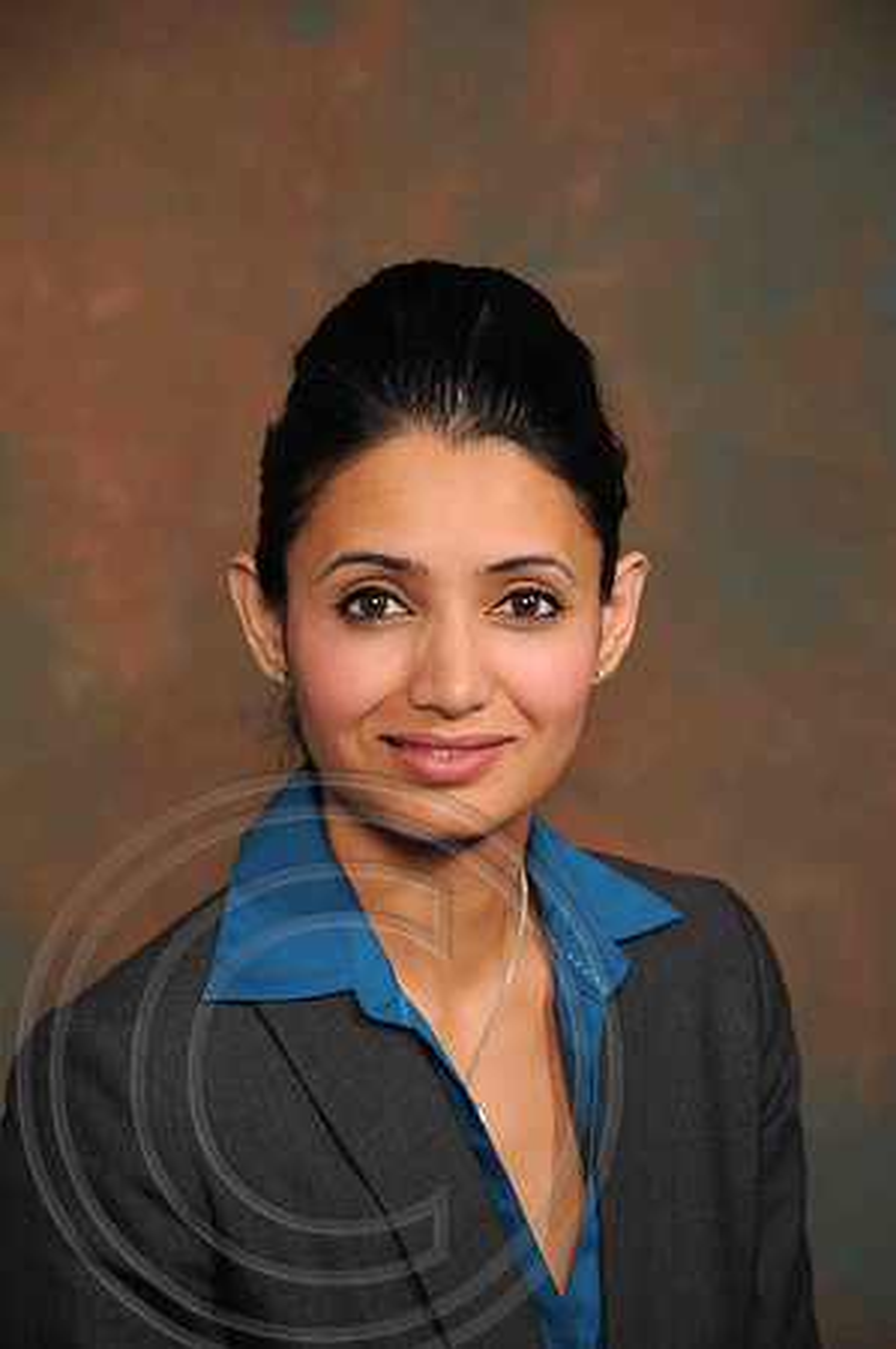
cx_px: 448
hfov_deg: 10.7
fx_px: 4771
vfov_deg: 16.1
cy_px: 674
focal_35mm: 128
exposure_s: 1/80
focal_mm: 85
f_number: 5.6
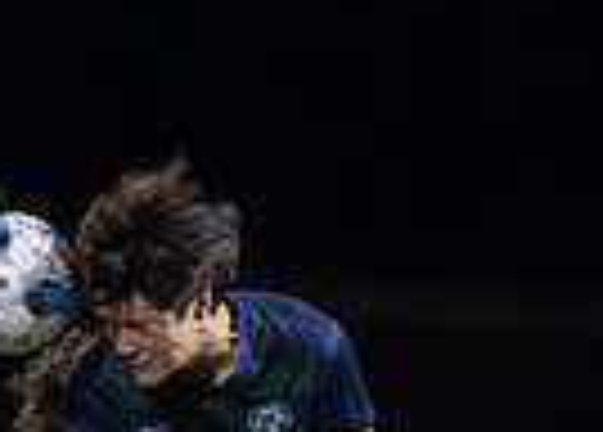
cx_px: 337
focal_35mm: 898
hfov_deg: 2.2
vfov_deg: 1.6
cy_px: 861
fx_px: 15394
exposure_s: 1/1250
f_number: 1.8
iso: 1250
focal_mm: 135
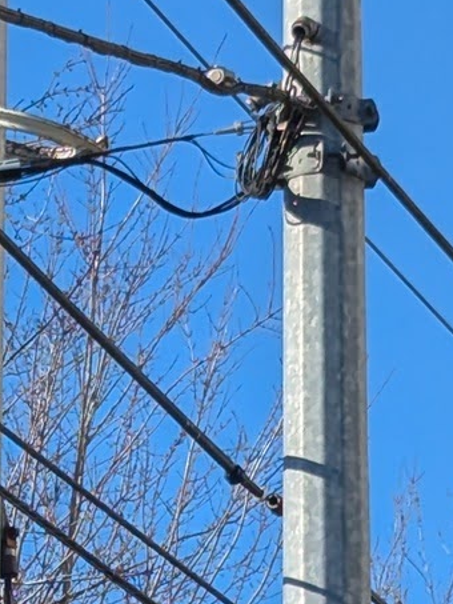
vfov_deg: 7.0
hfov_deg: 5.5
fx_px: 4726
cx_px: -129
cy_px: 1224
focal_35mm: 271
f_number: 1.85
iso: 41
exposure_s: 1/2232
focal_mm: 6.81
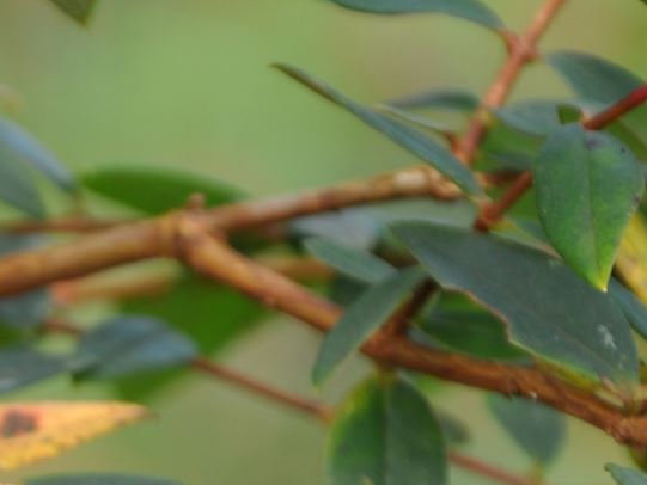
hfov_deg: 3.3
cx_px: -59
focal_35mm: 594
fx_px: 11103
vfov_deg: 2.5
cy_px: 611
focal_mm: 105
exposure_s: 1/160
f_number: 6.3
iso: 200
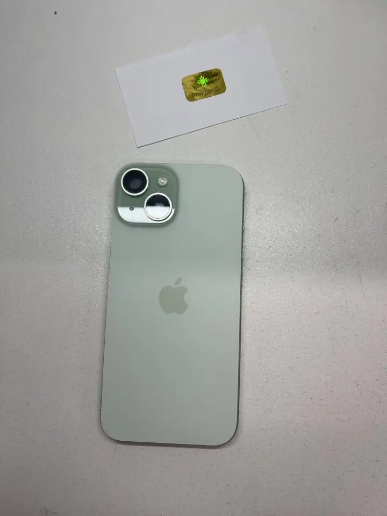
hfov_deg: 54.9
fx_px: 373
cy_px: 258
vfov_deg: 69.4
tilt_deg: -83.9
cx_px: 194
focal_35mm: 25
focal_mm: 5.1
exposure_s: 1/227
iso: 32
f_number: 1.6
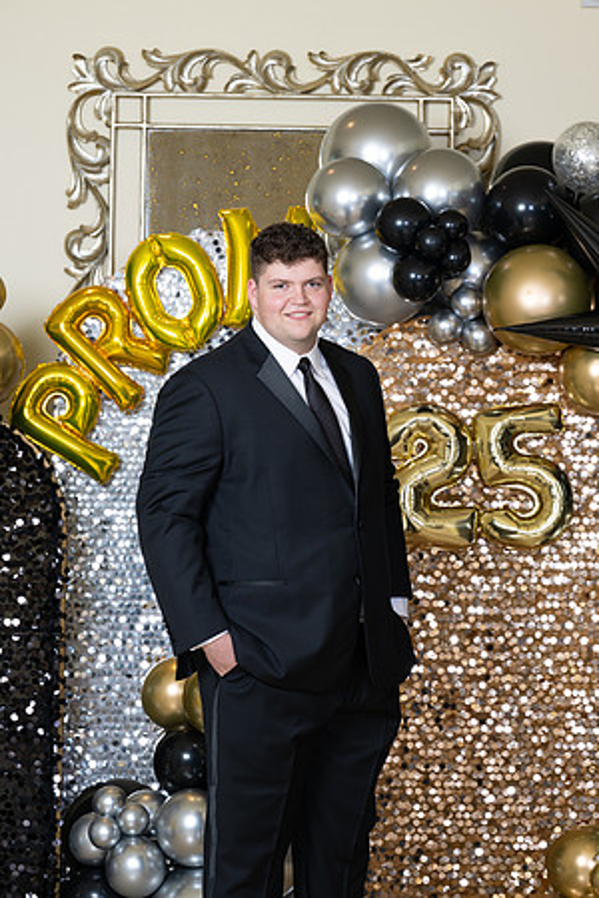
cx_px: 300
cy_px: 449
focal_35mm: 135
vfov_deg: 15.2
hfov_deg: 10.2
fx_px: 3369
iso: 320
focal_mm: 135
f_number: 8
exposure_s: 1/100
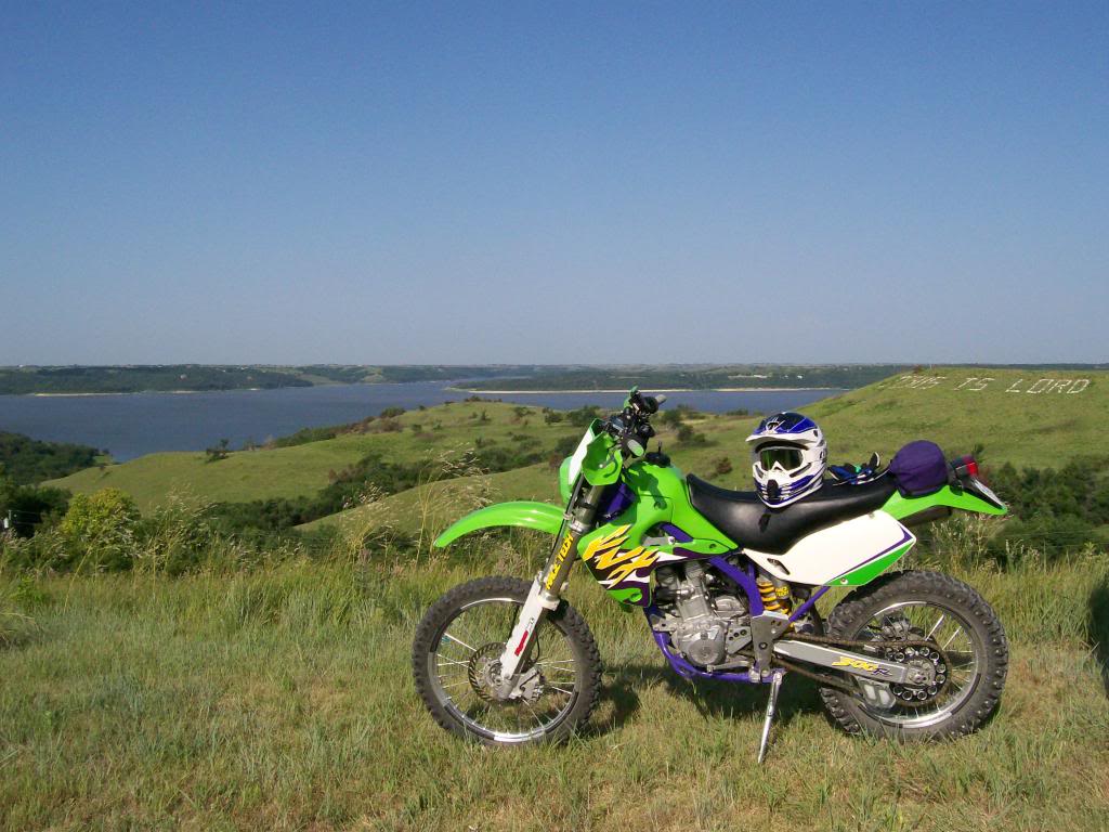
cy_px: 416
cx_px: 554
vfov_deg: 39.7
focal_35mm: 36
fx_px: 1153
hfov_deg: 51.4
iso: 140
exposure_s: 1/1284
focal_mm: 6
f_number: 4.8
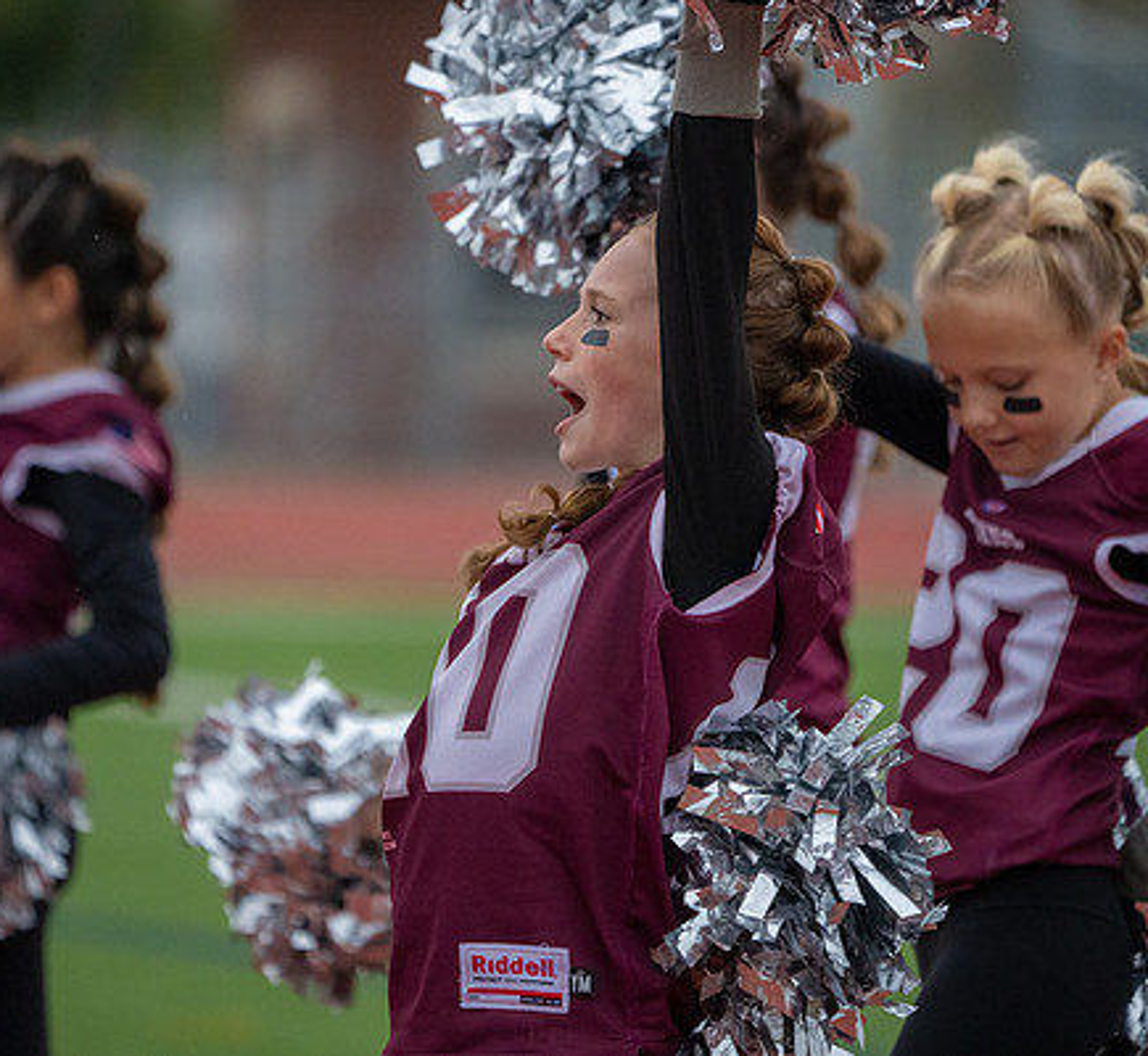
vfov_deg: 3.1
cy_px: 465
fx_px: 19787
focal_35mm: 549
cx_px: 645
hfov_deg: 3.3
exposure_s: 1/1000
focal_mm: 400
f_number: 5.6
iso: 5000
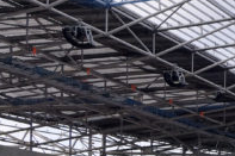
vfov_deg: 10.5
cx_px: 570
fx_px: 815
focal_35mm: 125
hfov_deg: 12.6
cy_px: 246
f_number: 8
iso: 1000
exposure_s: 1/200
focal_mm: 24
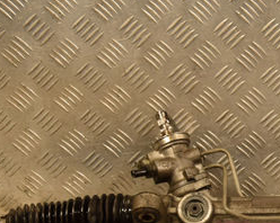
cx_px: 312
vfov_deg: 14.1
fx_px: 903
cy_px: 172
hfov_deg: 17.0
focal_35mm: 109
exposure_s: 1/160
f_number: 6.3
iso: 800
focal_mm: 30
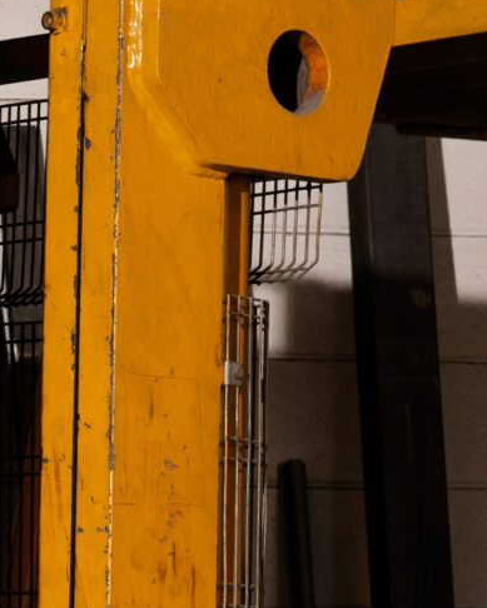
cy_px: 925
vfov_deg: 7.3
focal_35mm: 262
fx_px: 4719
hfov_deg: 5.8
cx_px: -498
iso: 400
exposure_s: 1/50
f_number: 7.1
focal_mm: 53
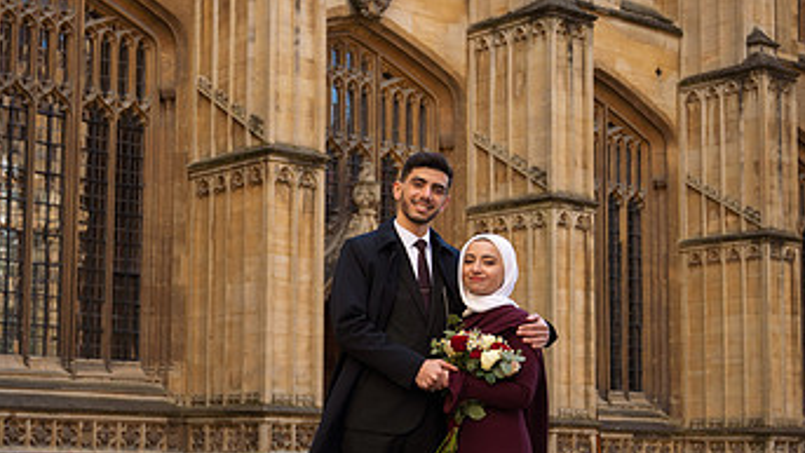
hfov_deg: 30.0
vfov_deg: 17.4
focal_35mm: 69
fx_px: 1473
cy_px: 299
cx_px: 185
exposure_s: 1/400
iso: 200
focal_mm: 39
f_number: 4
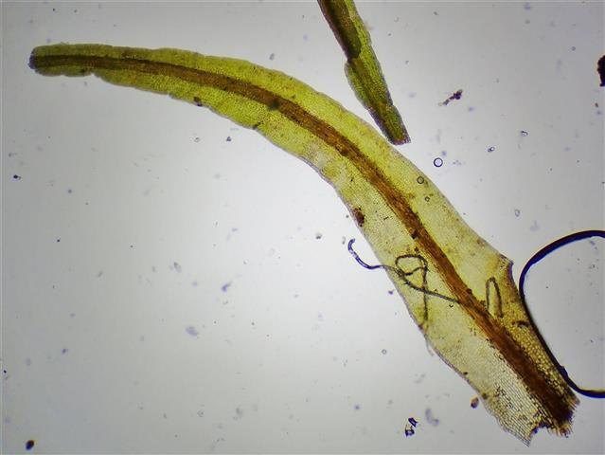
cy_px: 228
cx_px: 302
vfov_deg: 29.7
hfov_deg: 38.9
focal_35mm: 49
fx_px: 857
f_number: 3.2
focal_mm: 8.99
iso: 100
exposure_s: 1/100
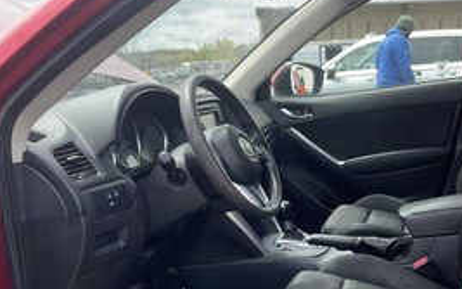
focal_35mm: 46
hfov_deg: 43.0
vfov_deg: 27.6
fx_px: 579
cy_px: 220
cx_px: 303
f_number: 1.8
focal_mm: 3
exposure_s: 1/335
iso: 25
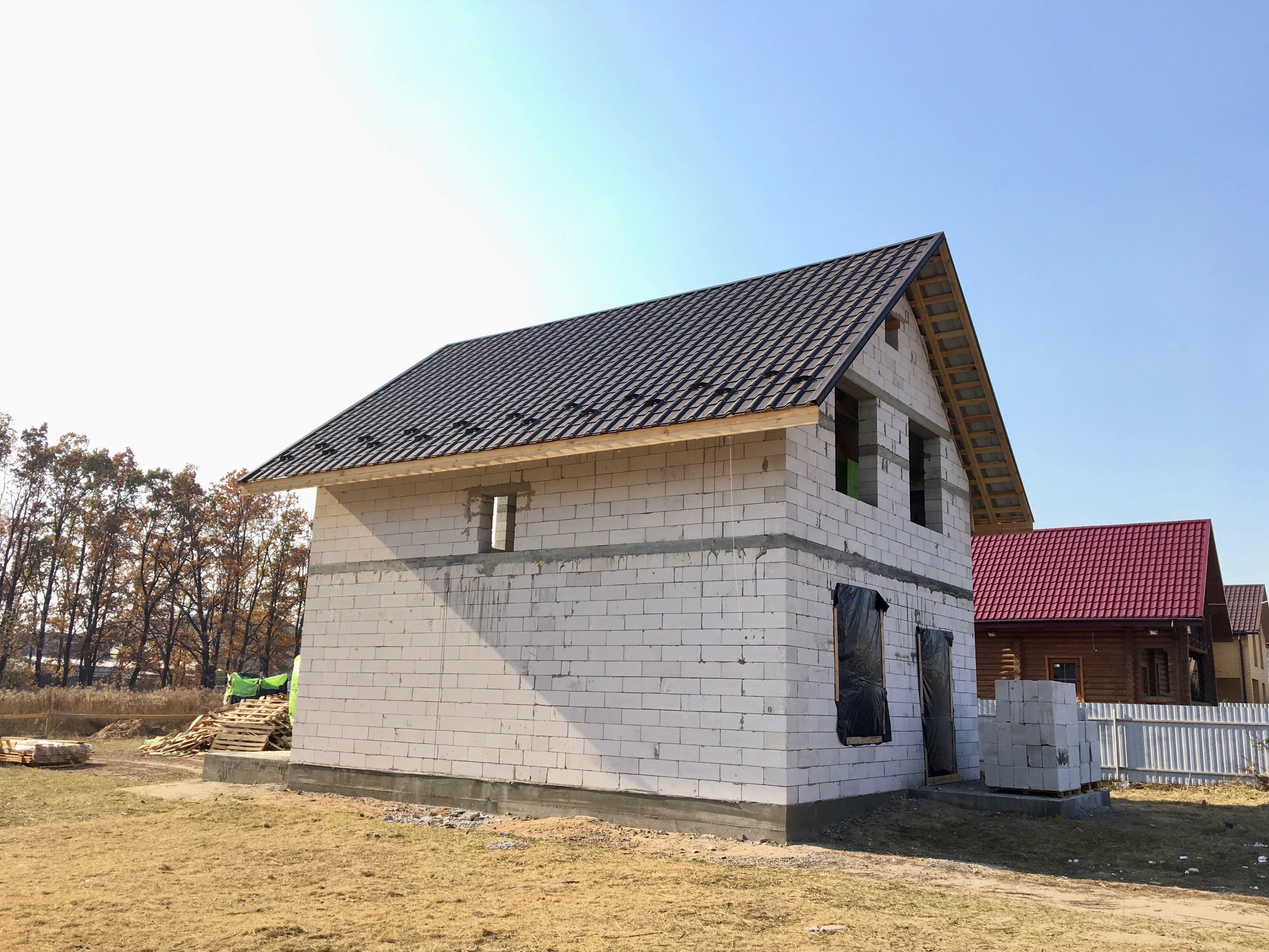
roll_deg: -2.3
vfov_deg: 48.2
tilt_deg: +11.9
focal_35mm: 29
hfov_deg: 61.7
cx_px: 634
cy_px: 476
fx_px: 1063
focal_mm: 4.15
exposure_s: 1/769
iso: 25
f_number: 2.2
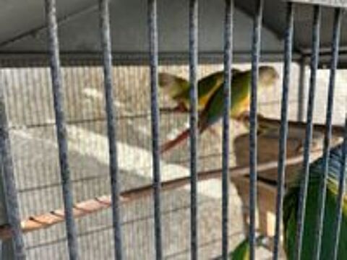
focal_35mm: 29
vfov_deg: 48.2
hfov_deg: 61.7
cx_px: 174
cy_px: 130
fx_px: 291
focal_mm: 3
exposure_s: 1/235
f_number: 1.8
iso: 20
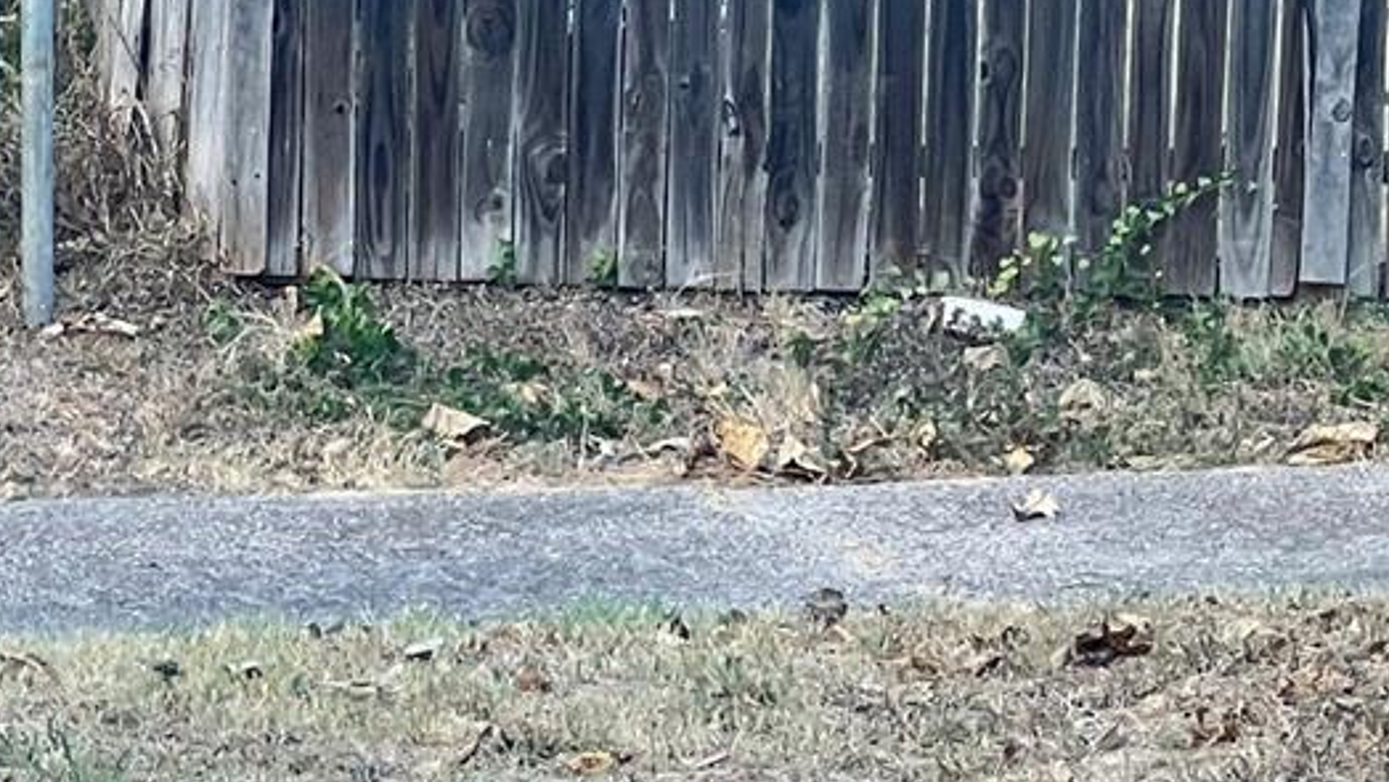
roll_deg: -3.2
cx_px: 986
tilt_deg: -4.6
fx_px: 9062
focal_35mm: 246
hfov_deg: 8.8
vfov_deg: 4.9
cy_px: 1174
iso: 100
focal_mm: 9
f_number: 2.8
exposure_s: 1/99
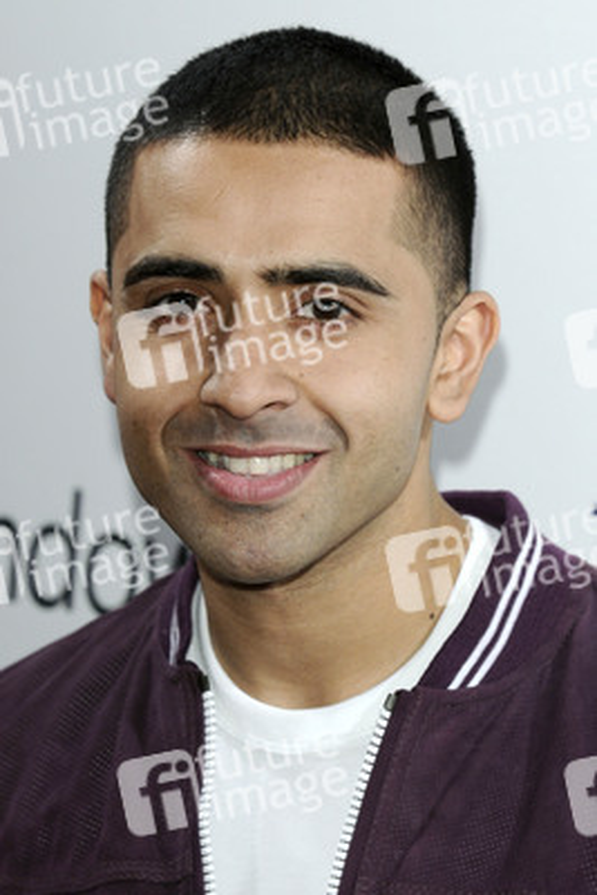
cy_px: 448
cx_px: 298
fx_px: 3914
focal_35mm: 158
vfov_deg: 13.0
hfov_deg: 8.7
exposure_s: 1/160
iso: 400
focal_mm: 105
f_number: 5
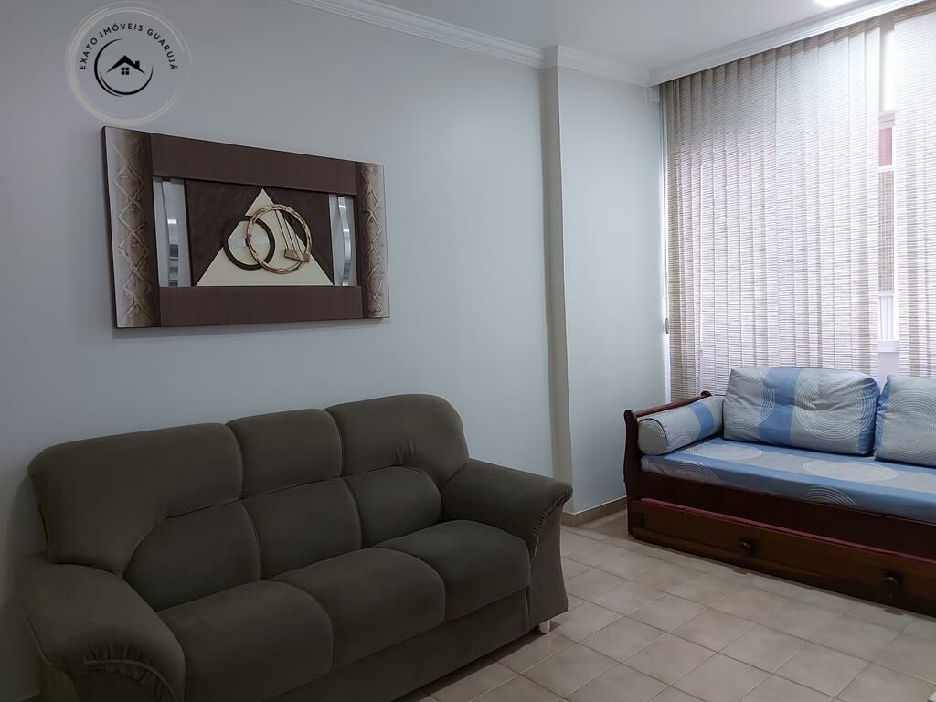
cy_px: 351
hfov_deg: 71.6
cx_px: 468
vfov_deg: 56.8
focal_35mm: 24
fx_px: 649
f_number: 1.8
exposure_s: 1/60
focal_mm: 5.23
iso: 250
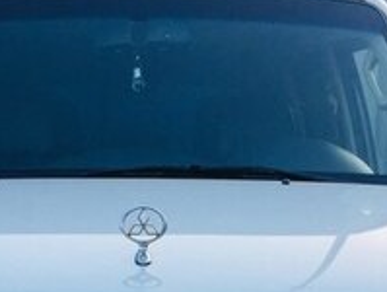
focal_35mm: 96
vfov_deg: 14.5
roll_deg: -0.9
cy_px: 425
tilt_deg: -12.2
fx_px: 1075
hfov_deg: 20.4
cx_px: 138
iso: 32
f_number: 2.2
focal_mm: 4.15
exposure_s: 1/421
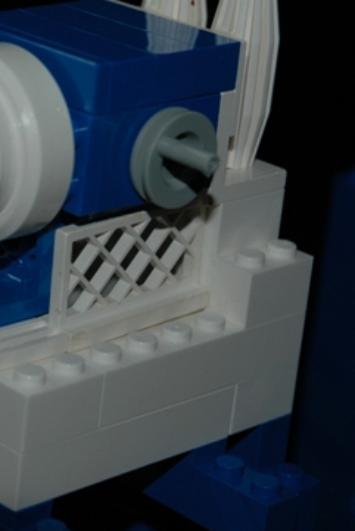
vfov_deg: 14.0
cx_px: -71
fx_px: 2157
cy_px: 194
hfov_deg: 9.3
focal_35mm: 146
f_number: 4.5
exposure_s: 1/60
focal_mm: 44
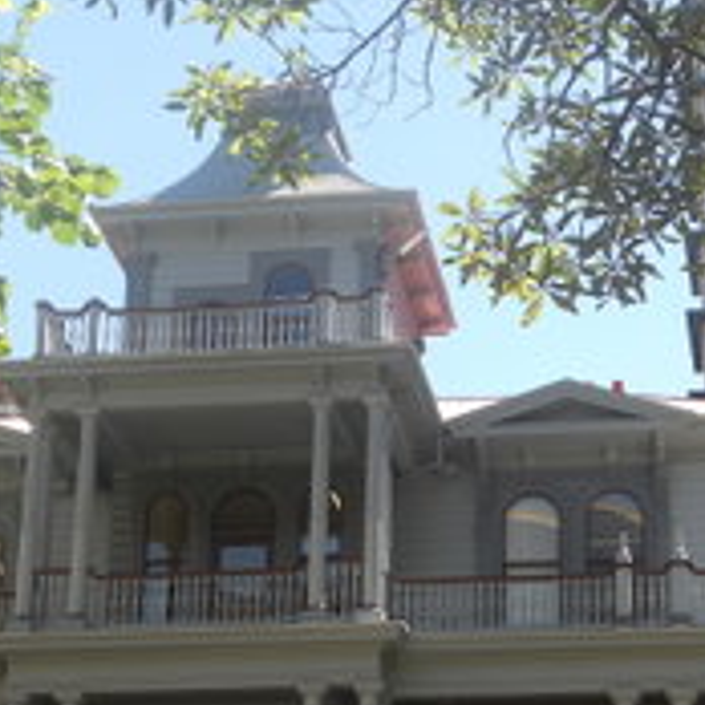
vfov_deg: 15.8
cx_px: 405
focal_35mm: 110
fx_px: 2535
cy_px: 438
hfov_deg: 15.8
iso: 80
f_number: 4.8
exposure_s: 1/160
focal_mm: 9.8
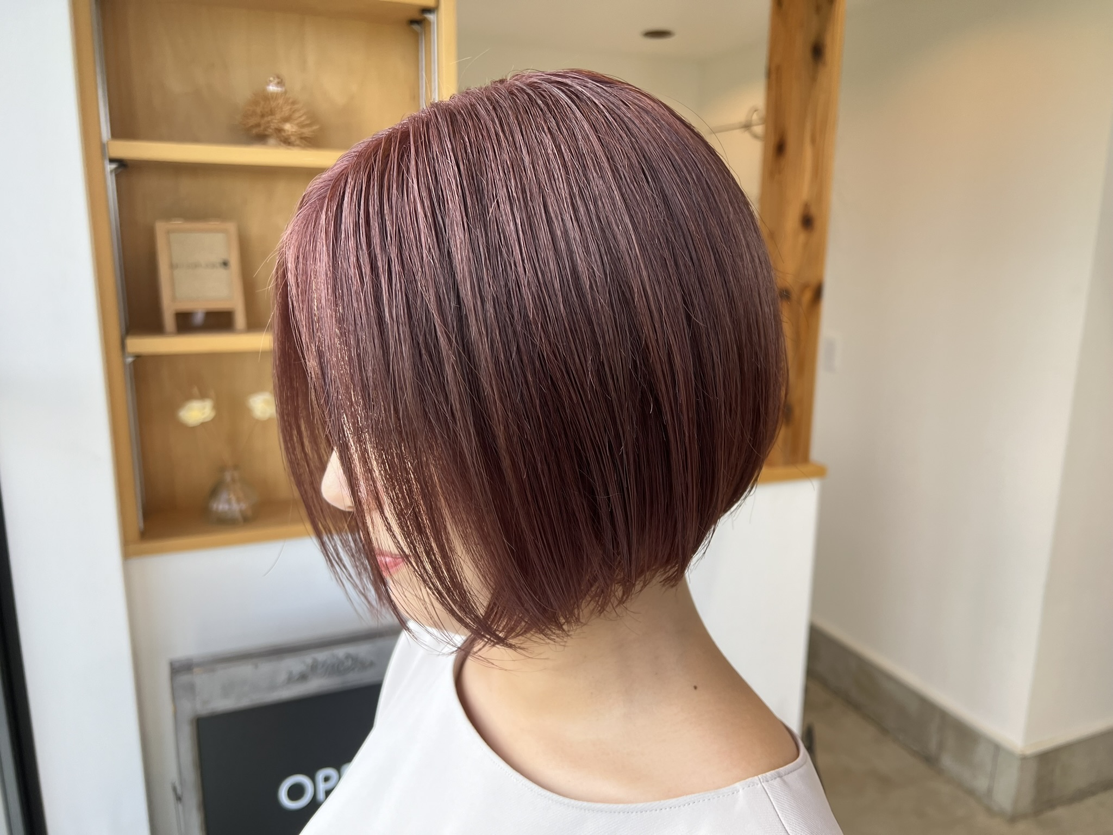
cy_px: 418
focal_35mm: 26
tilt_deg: -12.4
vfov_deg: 53.1
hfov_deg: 67.3
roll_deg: -1.4
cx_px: 556
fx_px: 836
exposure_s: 1/140
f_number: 1.5
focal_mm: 5.7
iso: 40
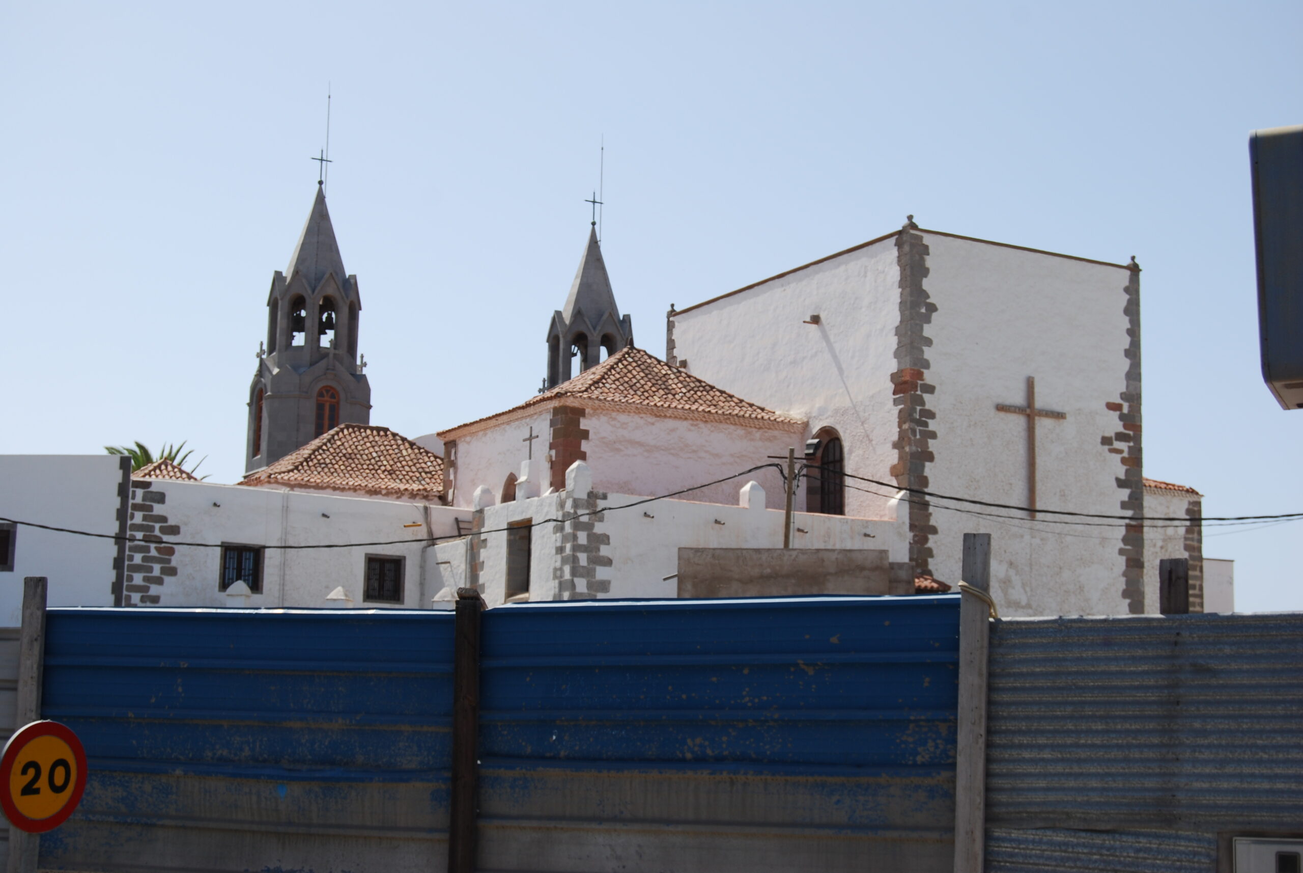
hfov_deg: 35.0
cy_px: 436
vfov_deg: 23.8
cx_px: 652
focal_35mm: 57
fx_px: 2066
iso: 100
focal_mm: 38
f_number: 9
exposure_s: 1/320
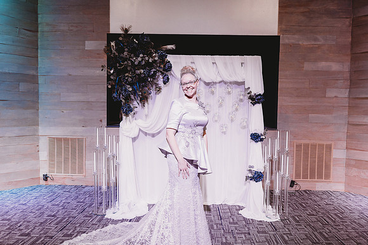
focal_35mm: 26
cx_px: 193
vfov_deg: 49.8
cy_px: 126
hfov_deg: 69.7
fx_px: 264
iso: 400
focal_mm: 24
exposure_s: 1/125
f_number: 2.2
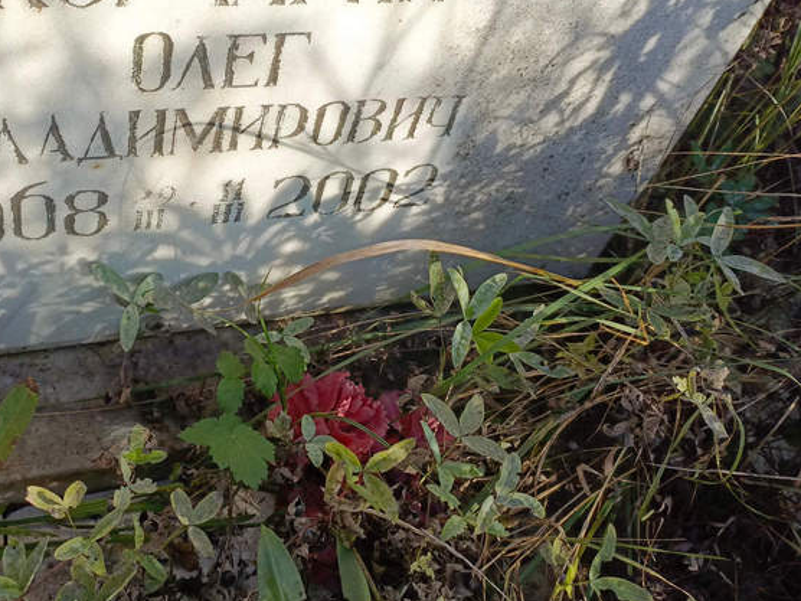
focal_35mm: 36
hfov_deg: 50.3
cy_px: 186
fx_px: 833
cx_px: 261
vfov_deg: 39.1
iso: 110
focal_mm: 4.76
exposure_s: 1/932
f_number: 1.69
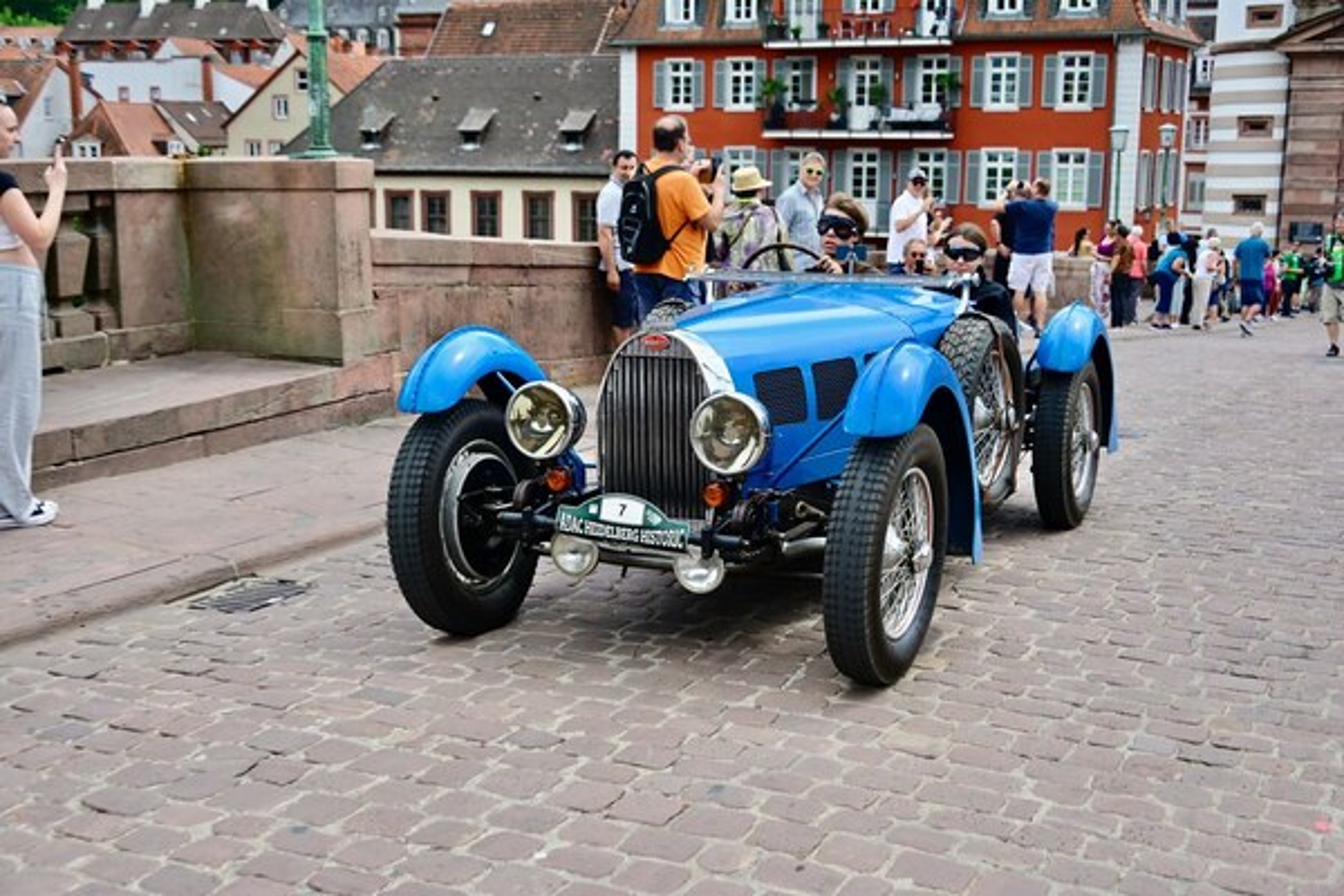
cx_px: 672
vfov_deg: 31.9
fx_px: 1568
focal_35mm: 42
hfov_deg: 46.4
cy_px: 448
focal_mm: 42
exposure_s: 1/640
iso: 200
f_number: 5.6
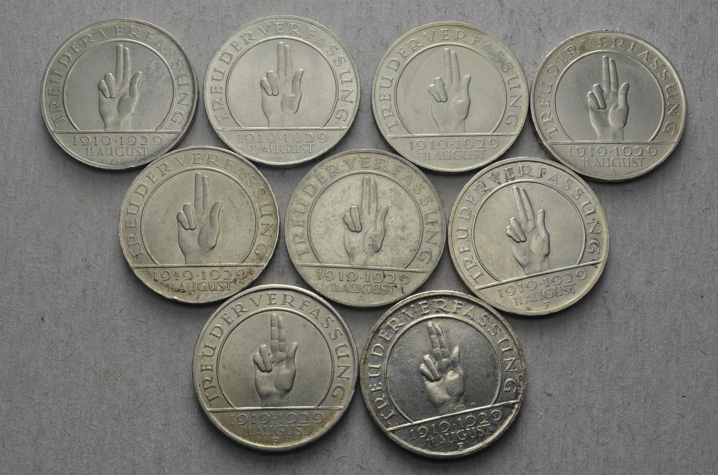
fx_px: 1045
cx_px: 359
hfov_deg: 37.9
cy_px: 238
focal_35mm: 52
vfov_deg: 25.6
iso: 400
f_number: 14
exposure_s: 1/250
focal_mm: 35
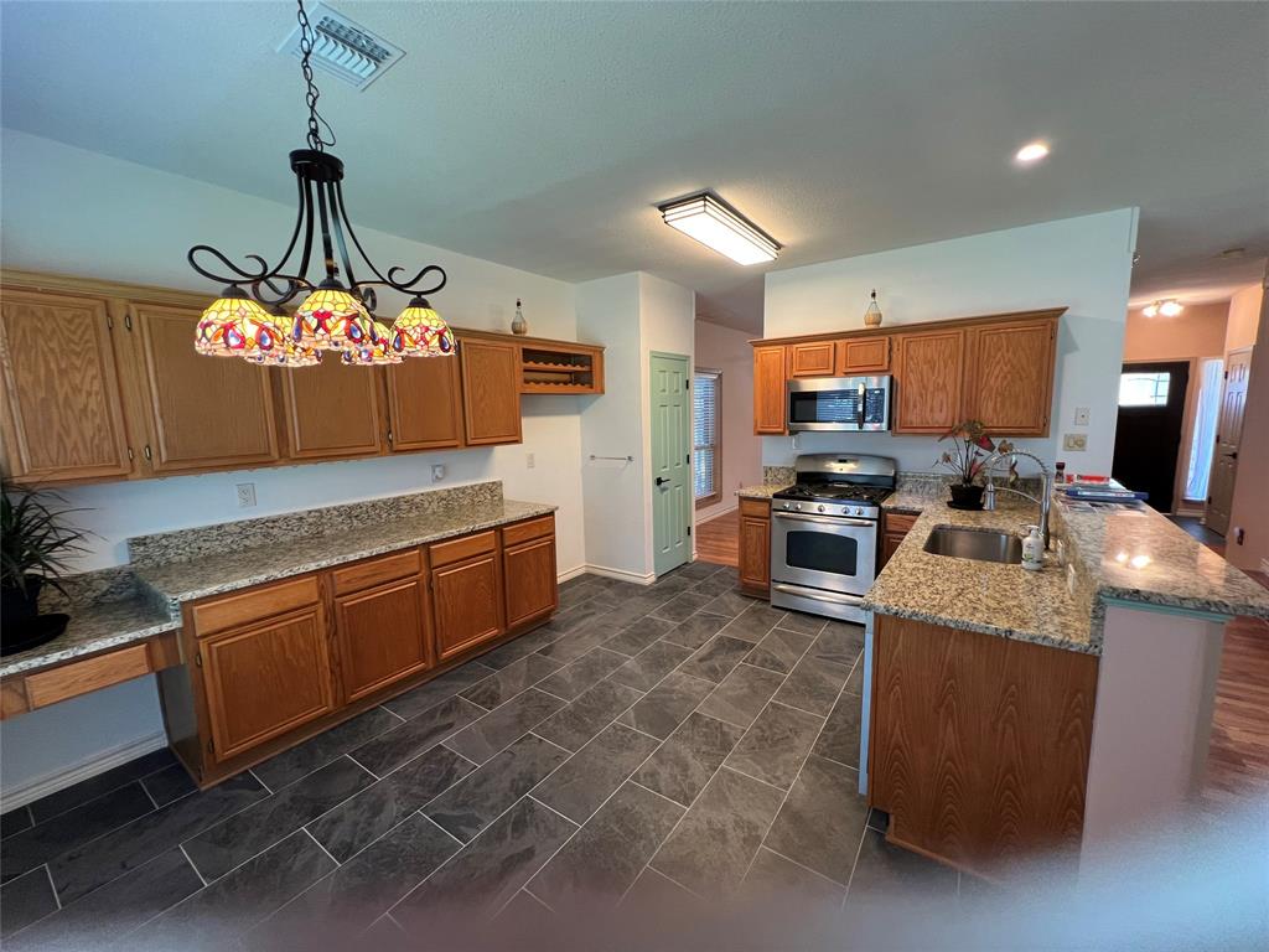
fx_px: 477
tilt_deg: -8.0
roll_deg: +1.2
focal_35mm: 13
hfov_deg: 106.2
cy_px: 476
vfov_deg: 89.9
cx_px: 634
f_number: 1.8
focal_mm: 1.57
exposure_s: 1/60
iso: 125
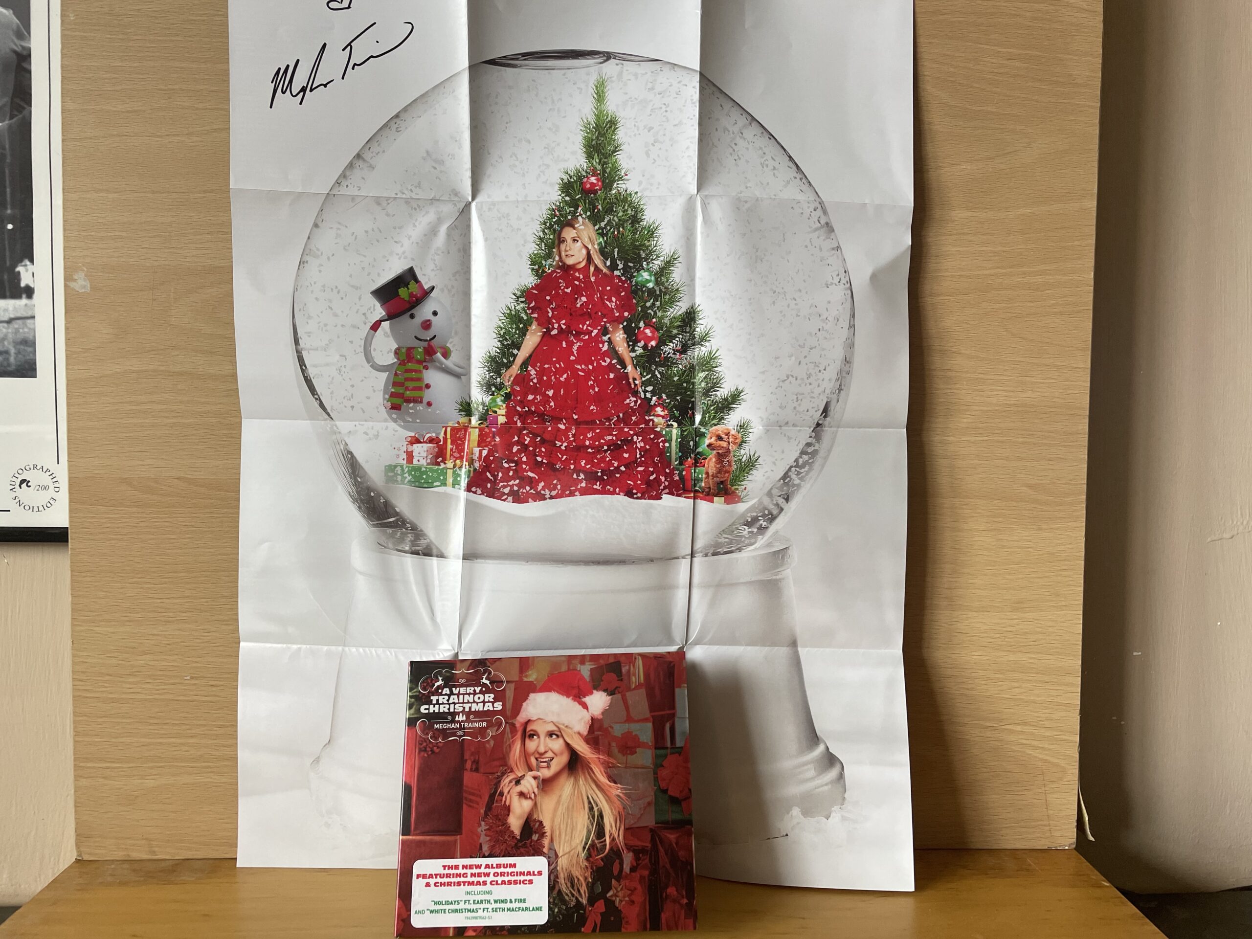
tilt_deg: -3.1
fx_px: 940
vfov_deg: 53.1
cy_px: 470
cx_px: 626
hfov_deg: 67.3
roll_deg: +0.0
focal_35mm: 26
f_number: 1.6
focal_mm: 4.2
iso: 125
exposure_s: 1/121
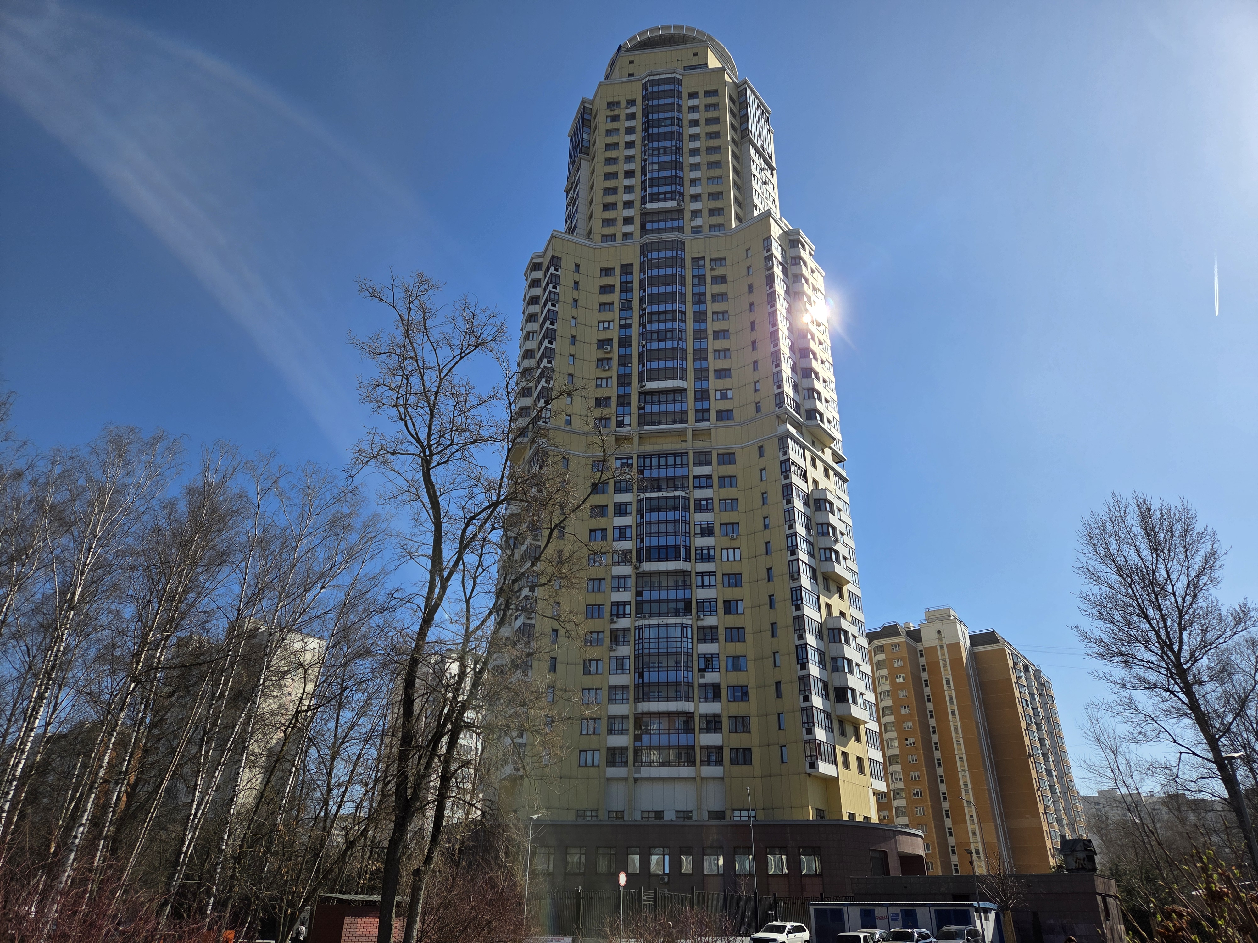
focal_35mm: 23
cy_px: 472
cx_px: 629
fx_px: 836
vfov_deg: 58.9
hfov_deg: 73.9
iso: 80
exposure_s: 1/6217
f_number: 1.8
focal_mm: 5.4
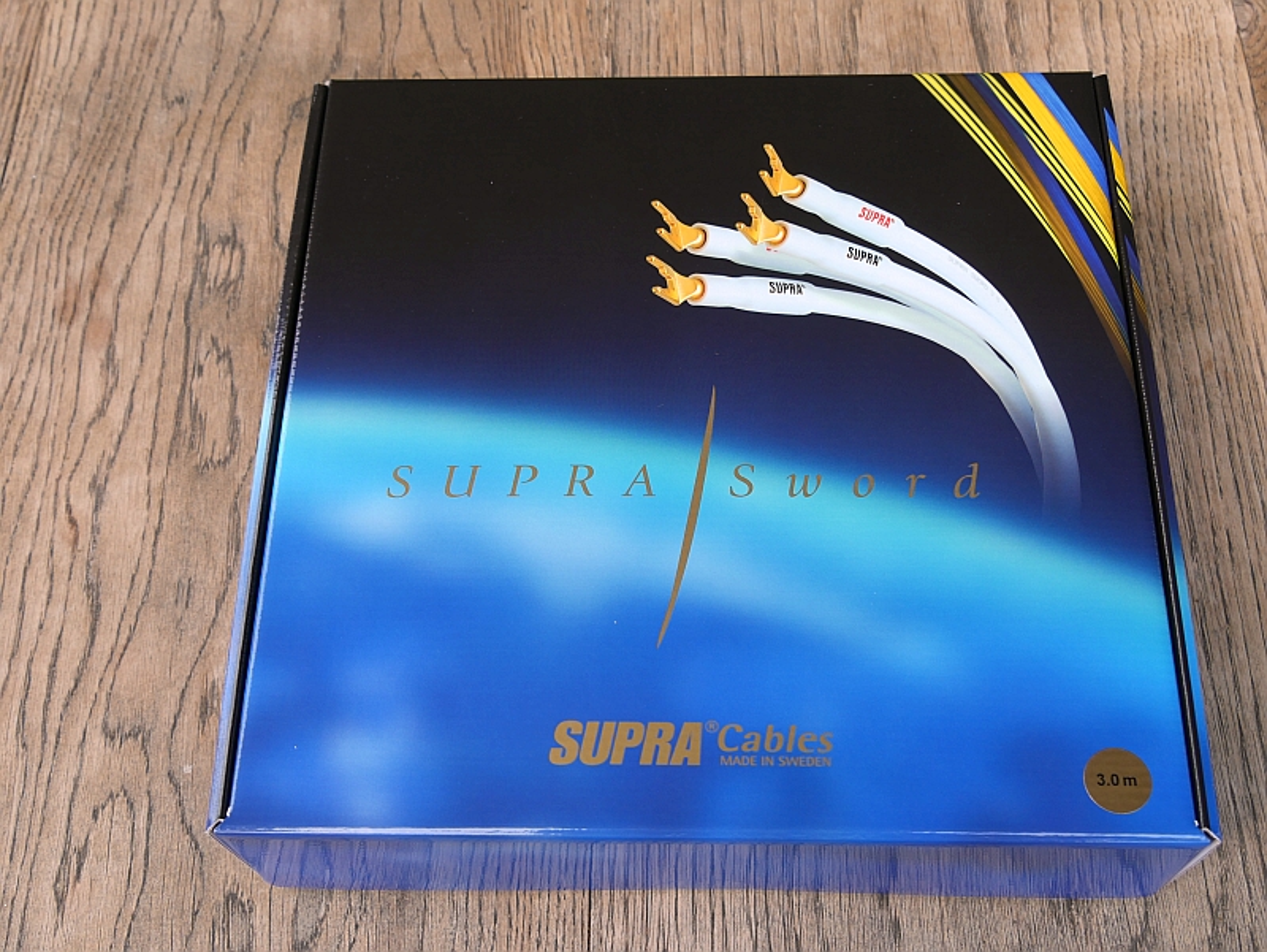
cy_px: 476
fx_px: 1538
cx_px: 634
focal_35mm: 42
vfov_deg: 34.4
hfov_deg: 44.8
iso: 200
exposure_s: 1/200
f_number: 5
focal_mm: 21
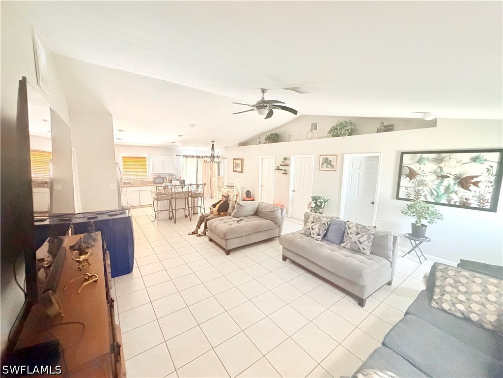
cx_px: 252
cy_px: 189
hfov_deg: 102.1
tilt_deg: -7.6
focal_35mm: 14
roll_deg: -0.8
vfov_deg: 85.7
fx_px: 203
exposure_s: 1/60
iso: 800
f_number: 2.2
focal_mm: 2.22
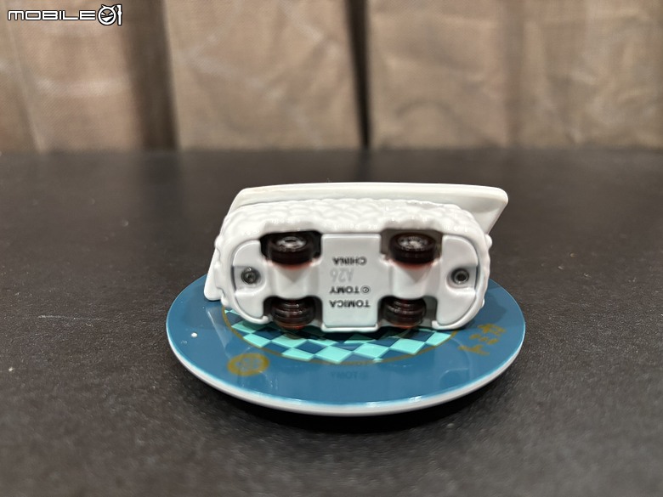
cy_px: 248
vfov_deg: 53.1
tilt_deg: -19.0
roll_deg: +0.3
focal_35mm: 26
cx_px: 332
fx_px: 498
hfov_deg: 67.3
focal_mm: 5.96
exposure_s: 1/60
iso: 200
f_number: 1.6
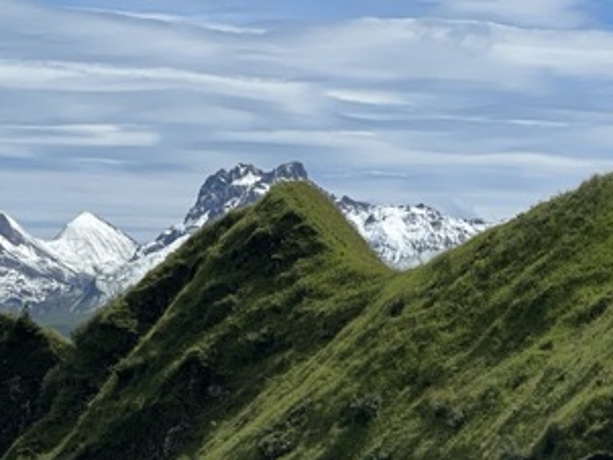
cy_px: 0
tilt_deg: +7.5
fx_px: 3136
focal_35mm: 177
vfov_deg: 8.4
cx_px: 295
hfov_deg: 11.2
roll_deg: -0.6
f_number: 2
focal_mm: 6
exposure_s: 1/2660
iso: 25
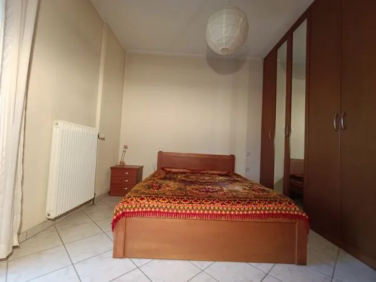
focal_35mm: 16
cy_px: 141
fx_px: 174
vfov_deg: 78.1
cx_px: 188
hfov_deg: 94.5
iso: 200
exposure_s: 1/100
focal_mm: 1.65
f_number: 2.2
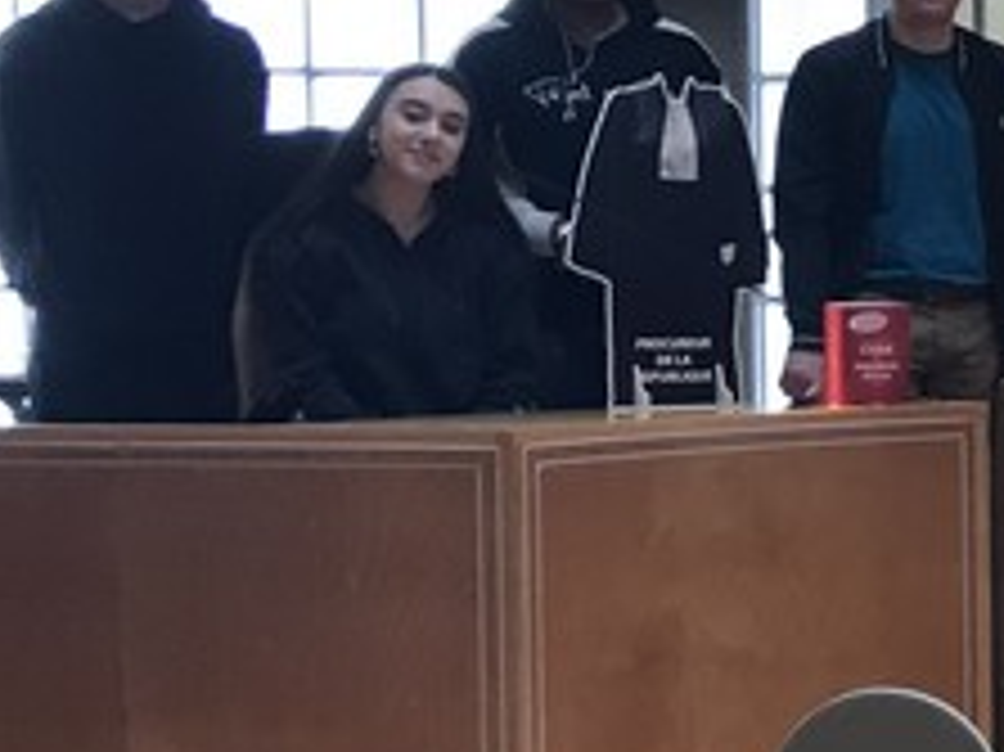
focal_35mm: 113
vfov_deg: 13.1
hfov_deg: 14.7
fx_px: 3276
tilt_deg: -4.5
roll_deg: -2.1
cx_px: 1945
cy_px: 534
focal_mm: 3.99
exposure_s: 1/33
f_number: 1.8
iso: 40
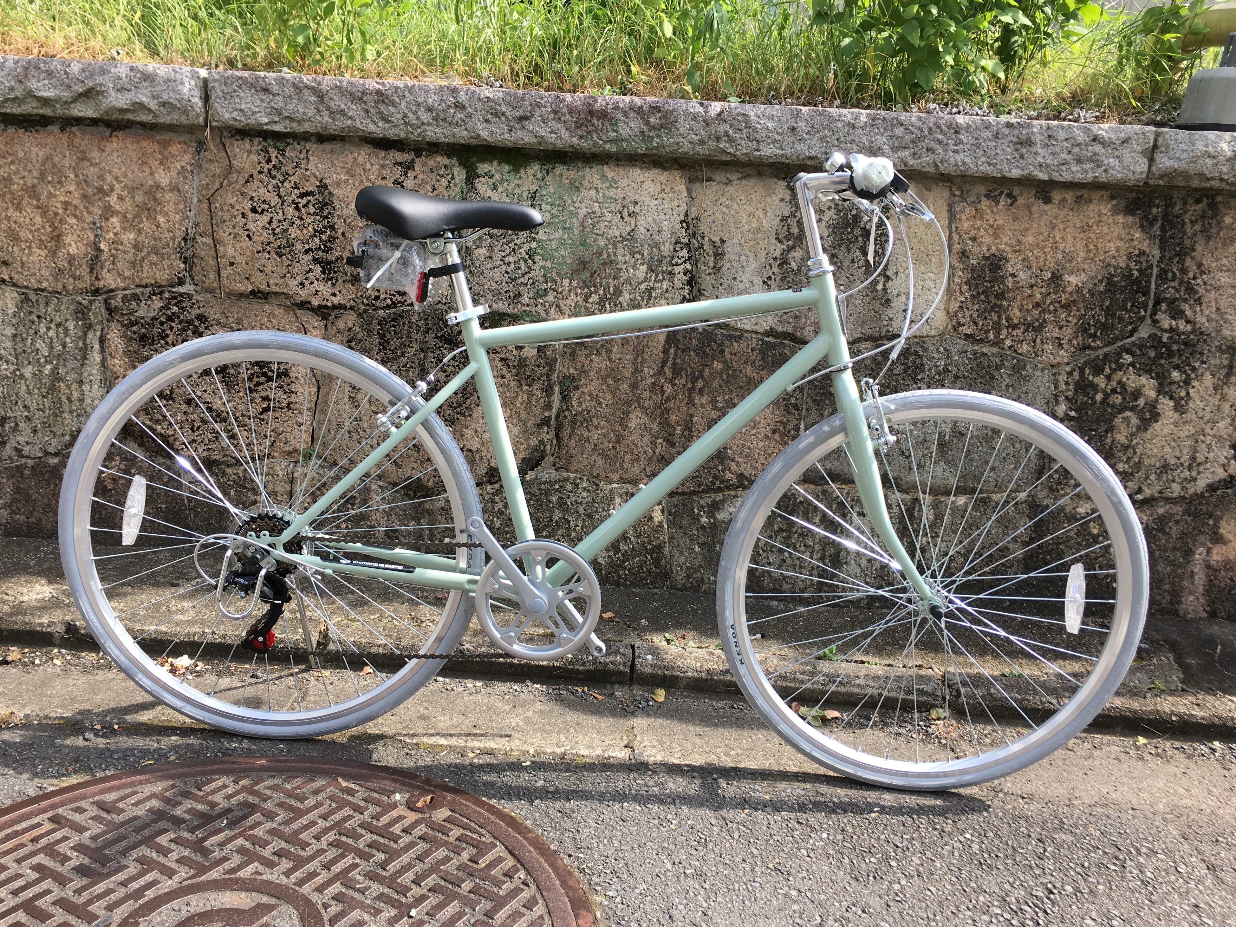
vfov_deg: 46.8
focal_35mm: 30
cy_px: 464
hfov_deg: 60.0
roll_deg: -3.6
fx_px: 1071
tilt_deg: -18.3
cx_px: 602
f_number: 2.2
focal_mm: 4.15
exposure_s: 1/298
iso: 25
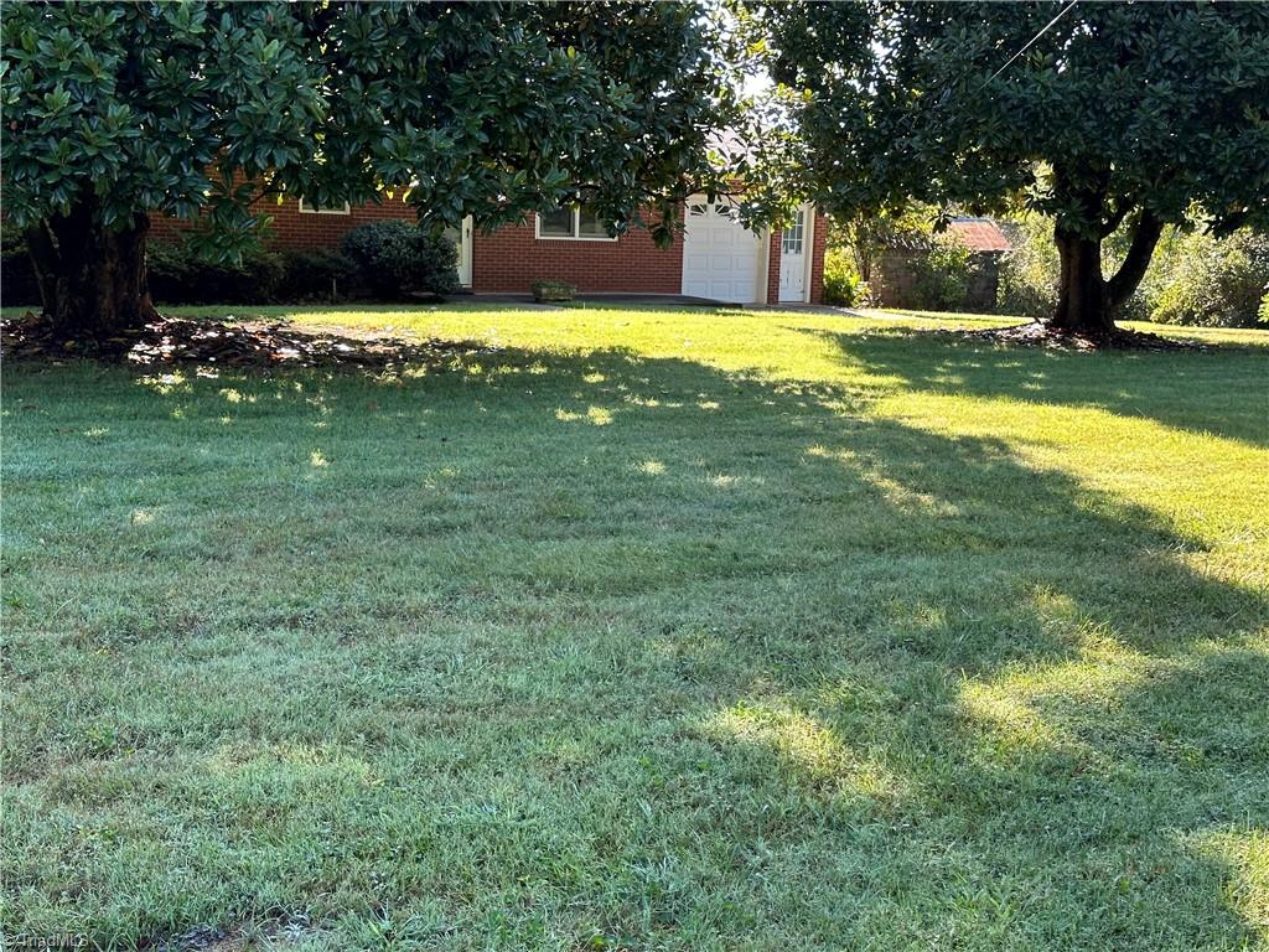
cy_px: 476
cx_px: 634
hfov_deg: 39.7
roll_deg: -2.4
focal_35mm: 48
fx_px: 1760
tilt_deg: -10.0
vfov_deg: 30.3
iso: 64
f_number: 1.78
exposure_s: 1/307
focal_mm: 6.86
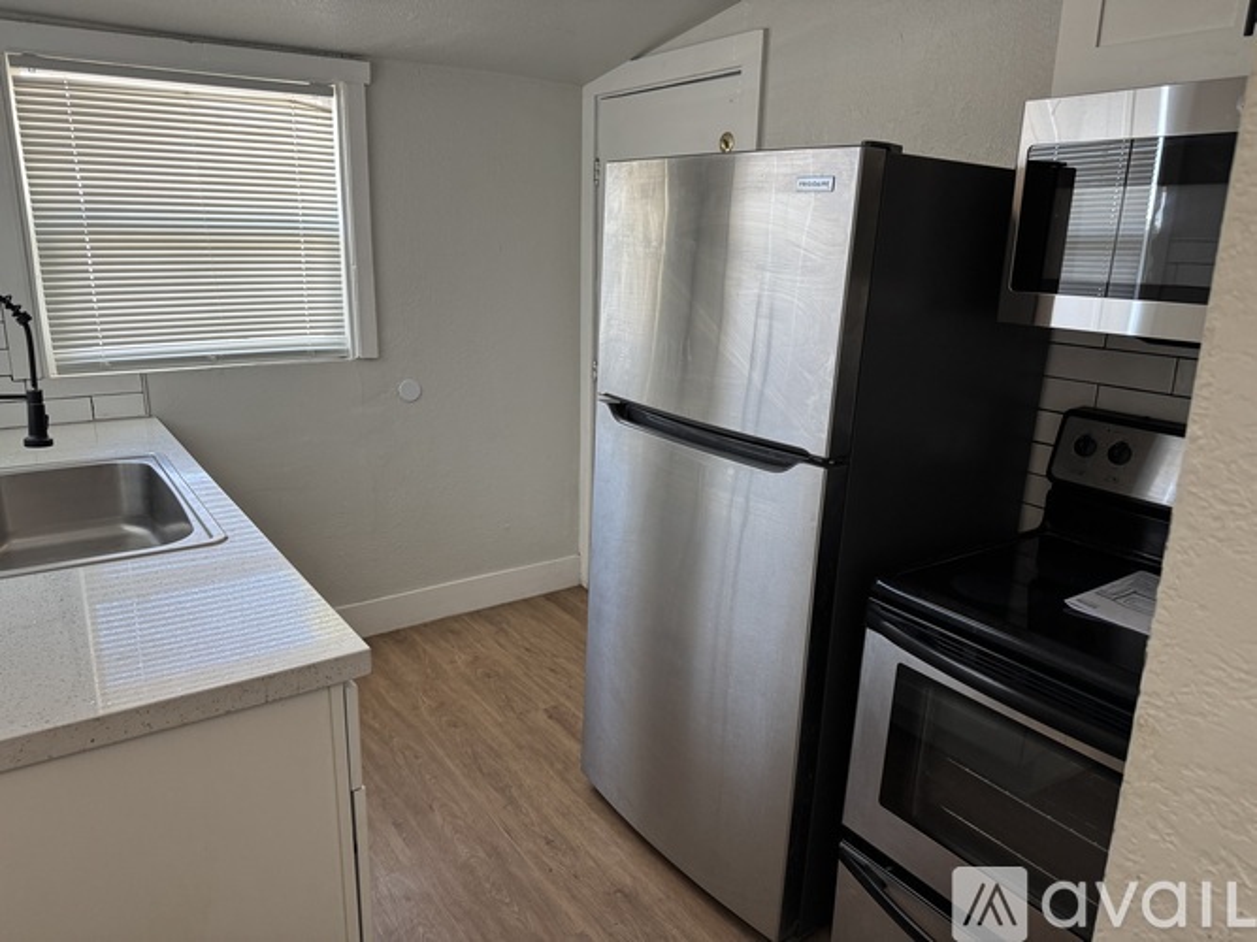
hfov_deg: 71.6
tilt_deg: -14.0
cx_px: 628
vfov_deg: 56.8
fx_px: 871
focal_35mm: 24
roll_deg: -1.6
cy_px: 471
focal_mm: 6.76
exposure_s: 1/60
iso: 200
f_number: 1.78
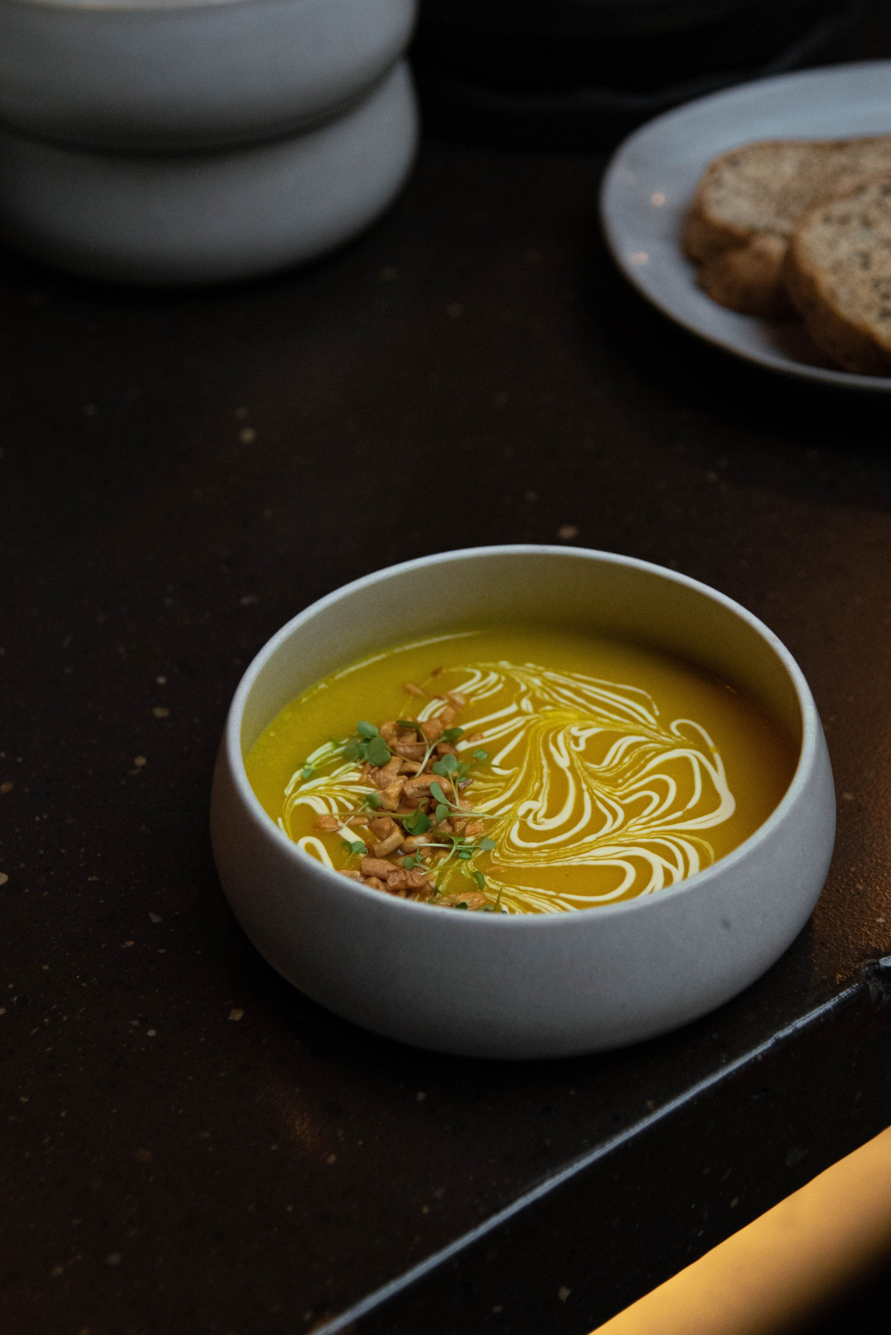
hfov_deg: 16.1
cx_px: 515
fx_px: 3152
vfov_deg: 23.9
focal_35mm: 85
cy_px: 700
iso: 1600
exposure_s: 1/200
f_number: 4
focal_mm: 66
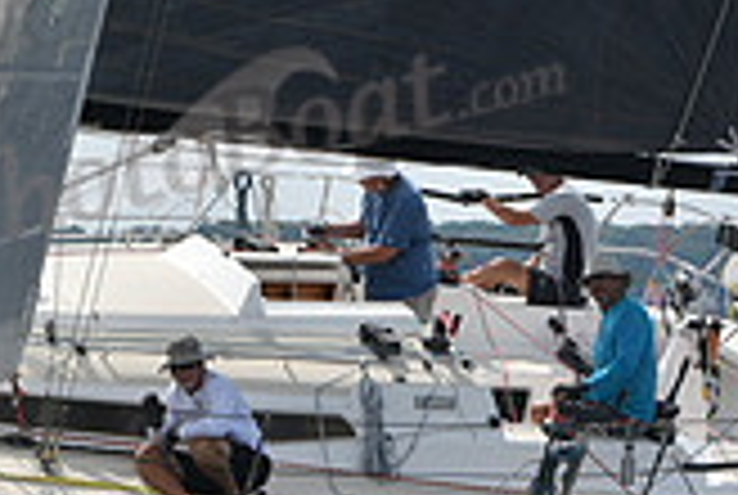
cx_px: -297
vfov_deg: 4.1
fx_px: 6880
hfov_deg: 6.1
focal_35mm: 335
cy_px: -29
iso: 320
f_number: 10
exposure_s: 1/1000
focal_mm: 95
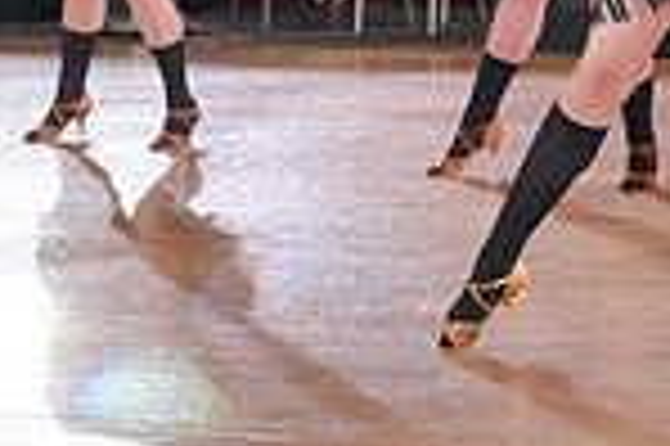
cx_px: 1192
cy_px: -151
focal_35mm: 179
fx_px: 3328
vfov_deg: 7.6
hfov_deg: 10.8
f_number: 5.6
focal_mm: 46
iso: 5000
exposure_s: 1/400
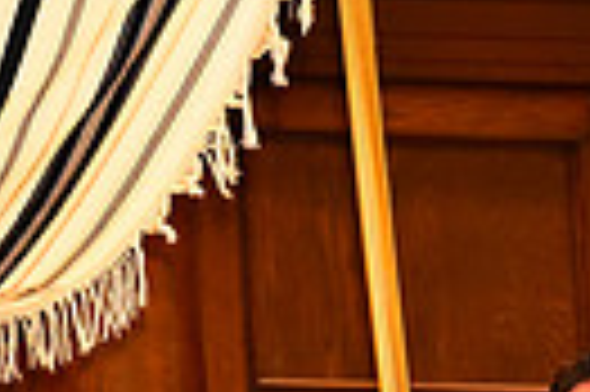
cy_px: 818
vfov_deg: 5.4
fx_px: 4059
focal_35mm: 248
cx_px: -640
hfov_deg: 7.9
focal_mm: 56
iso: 4500
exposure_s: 1/60
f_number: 5.6
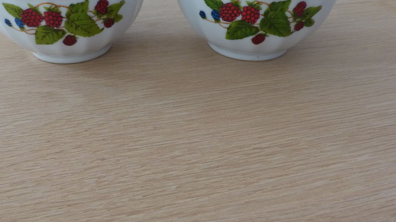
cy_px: 70
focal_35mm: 35
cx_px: 155
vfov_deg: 33.3
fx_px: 367
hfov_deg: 56.1
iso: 200
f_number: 2.8
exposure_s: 1/60
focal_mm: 4.5
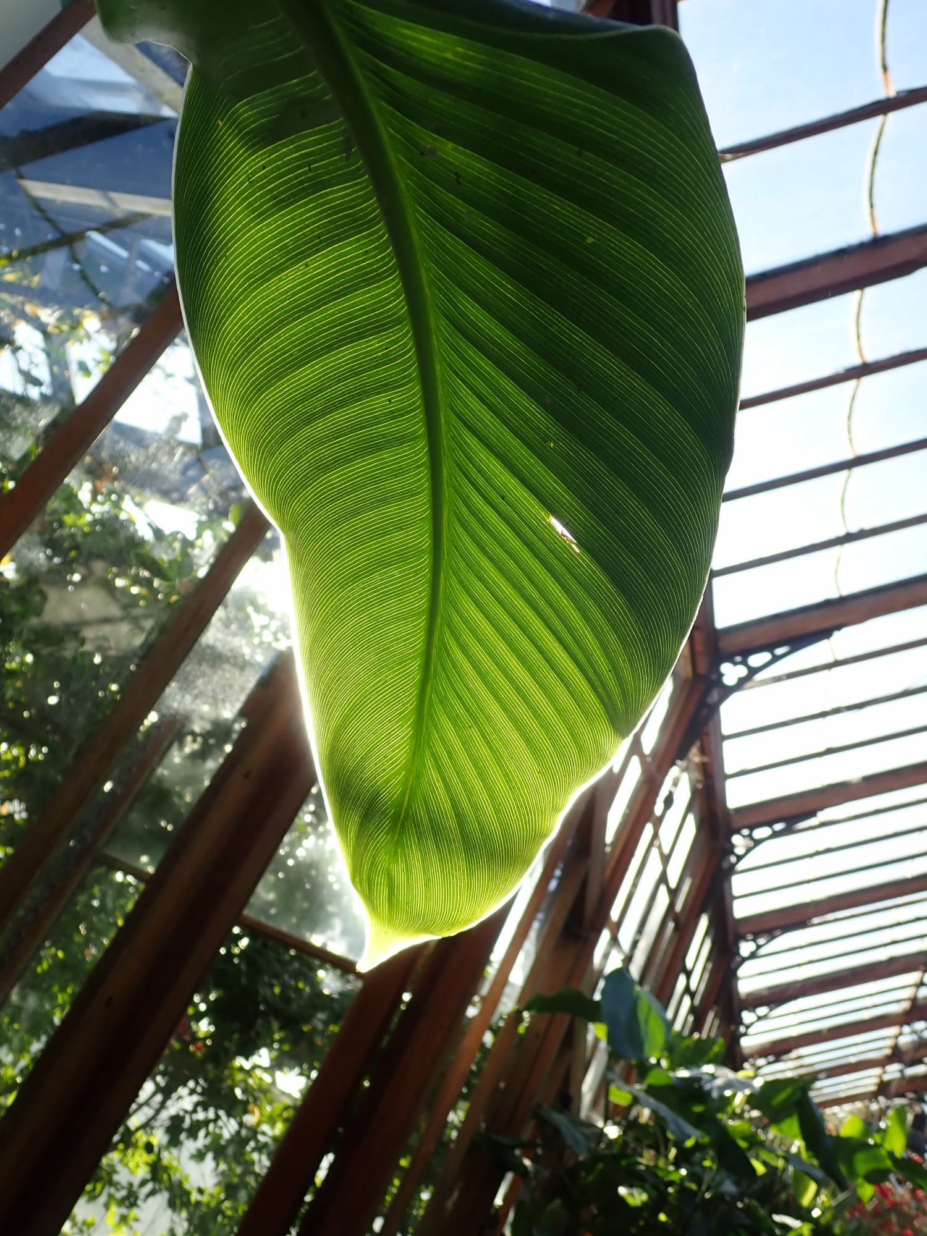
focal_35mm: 30
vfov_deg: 60.0
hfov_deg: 46.8
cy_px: 618
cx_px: 464
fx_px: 1071
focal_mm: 5.5
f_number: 3.2
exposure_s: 1/320
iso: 100
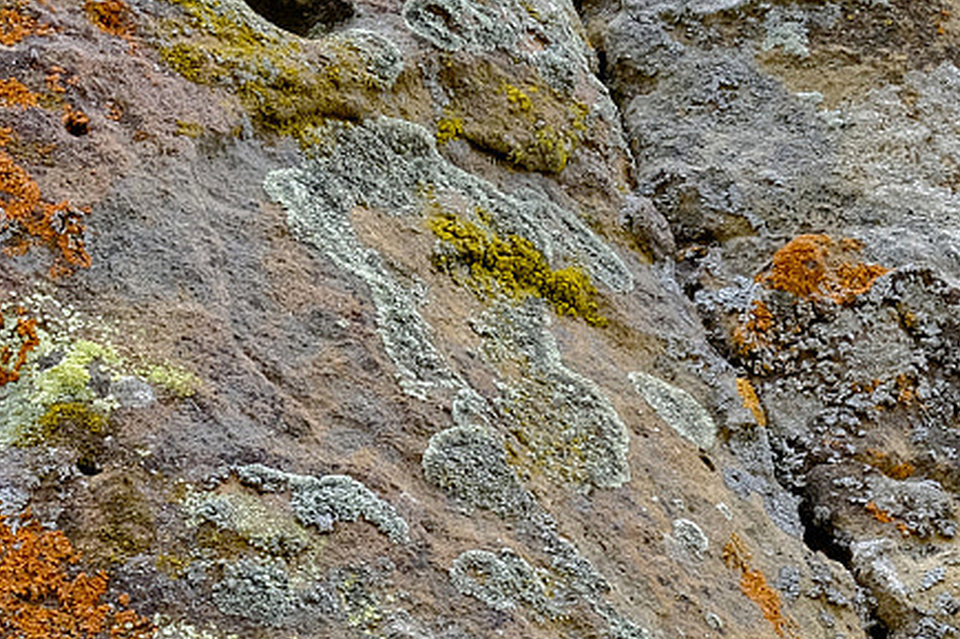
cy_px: 850
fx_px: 3439
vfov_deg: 10.4
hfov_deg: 15.9
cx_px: 456
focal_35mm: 129
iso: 1250
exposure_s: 1/125
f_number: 14
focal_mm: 23
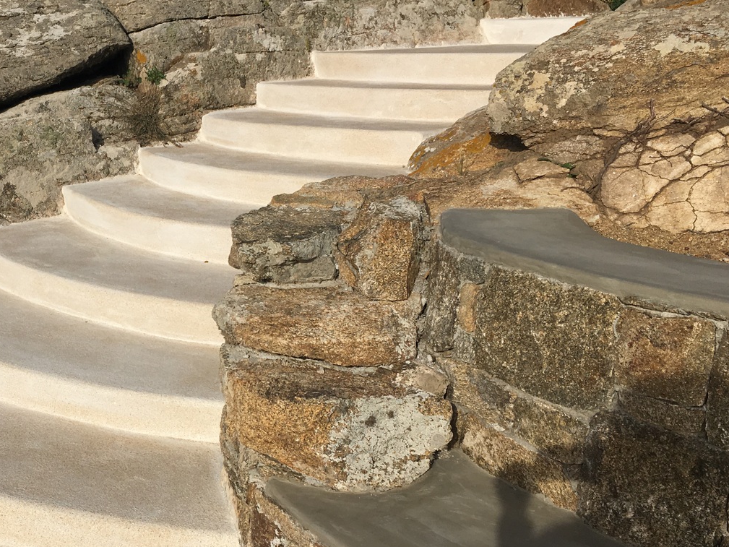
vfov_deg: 31.4
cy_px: 330
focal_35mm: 46
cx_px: 153
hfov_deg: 39.7
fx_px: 969
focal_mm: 4.15
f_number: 2.2
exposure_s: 1/3663
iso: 25
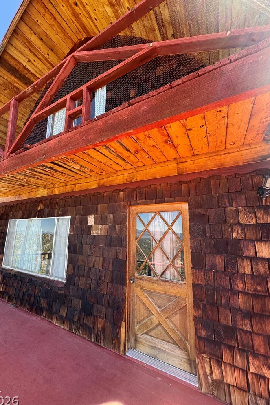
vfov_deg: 100.4
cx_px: 116
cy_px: 202
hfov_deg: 76.9
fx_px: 169
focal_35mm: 15
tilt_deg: +10.3
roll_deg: -1.0
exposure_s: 1/134
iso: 40
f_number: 2.2
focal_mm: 2.22
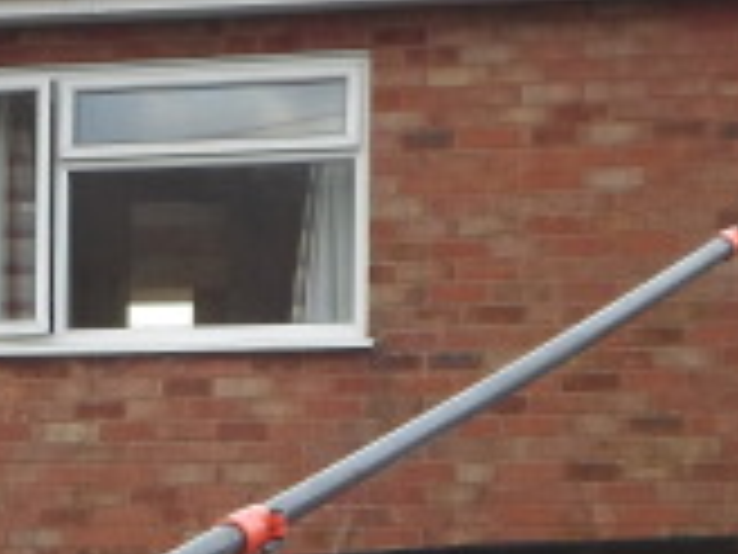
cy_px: 410
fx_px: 3603
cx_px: 364
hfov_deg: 11.7
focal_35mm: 169
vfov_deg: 8.8
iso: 80
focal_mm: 9.7
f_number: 3.6
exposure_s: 1/90
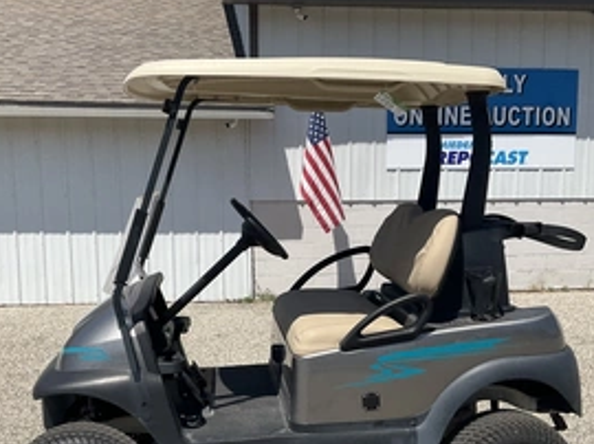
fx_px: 737
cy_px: 308
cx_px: 286
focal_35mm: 43
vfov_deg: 33.2
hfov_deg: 43.9
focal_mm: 3
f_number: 1.8
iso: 25
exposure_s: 1/2667
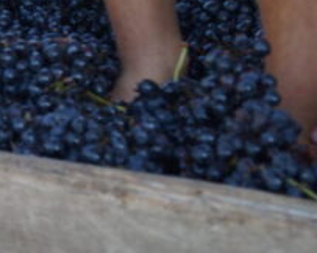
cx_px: -151
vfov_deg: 12.0
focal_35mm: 128
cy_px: 43
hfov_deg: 14.1
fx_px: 1200
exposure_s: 1/100
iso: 100
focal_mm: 24
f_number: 4.5
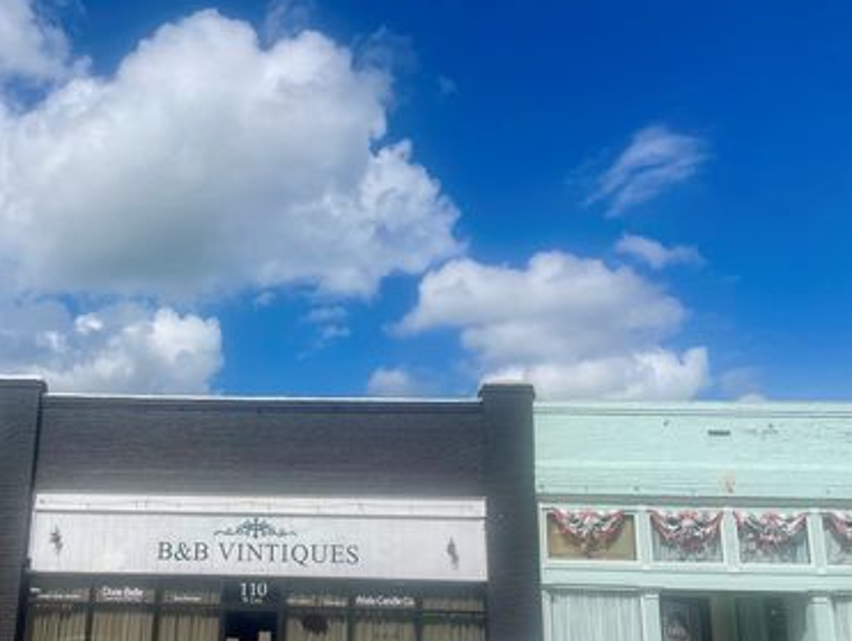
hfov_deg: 51.6
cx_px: 280
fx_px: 862
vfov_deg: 40.4
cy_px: 412
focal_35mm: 35
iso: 32
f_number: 1.6
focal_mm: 4.2
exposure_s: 1/8403
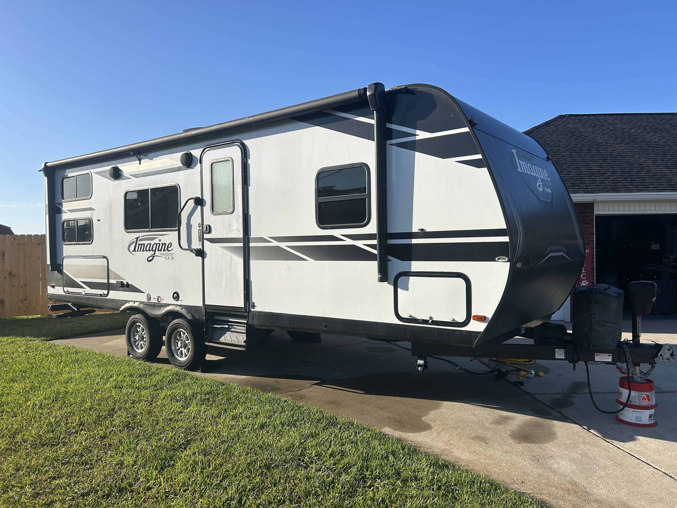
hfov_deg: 67.3
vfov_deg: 53.1
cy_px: 254
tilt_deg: -1.2
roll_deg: +1.1
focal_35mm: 26
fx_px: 508
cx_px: 338
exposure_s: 1/3968
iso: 50
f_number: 1.5
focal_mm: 5.7
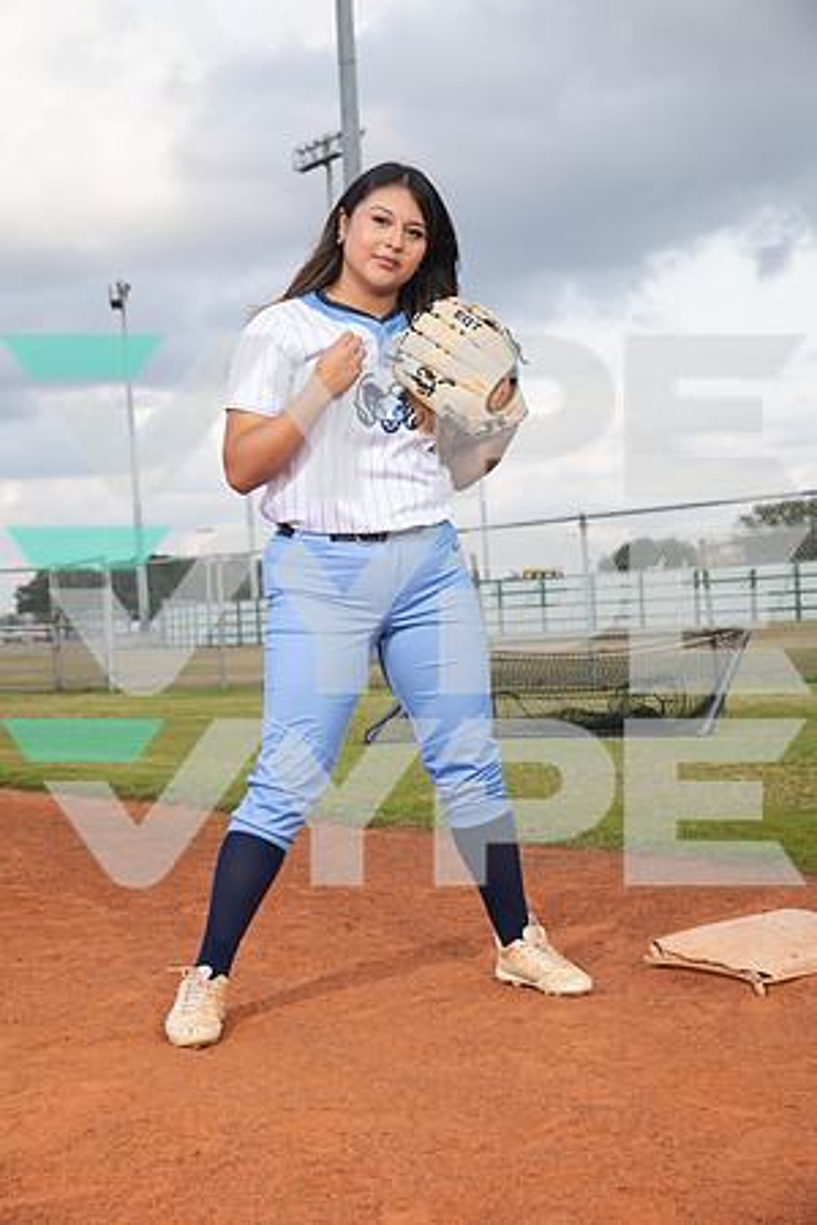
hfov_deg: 24.2
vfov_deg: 35.6
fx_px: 1906
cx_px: 408
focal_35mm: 56
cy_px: 612
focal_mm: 56
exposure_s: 1/250
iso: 200
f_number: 8
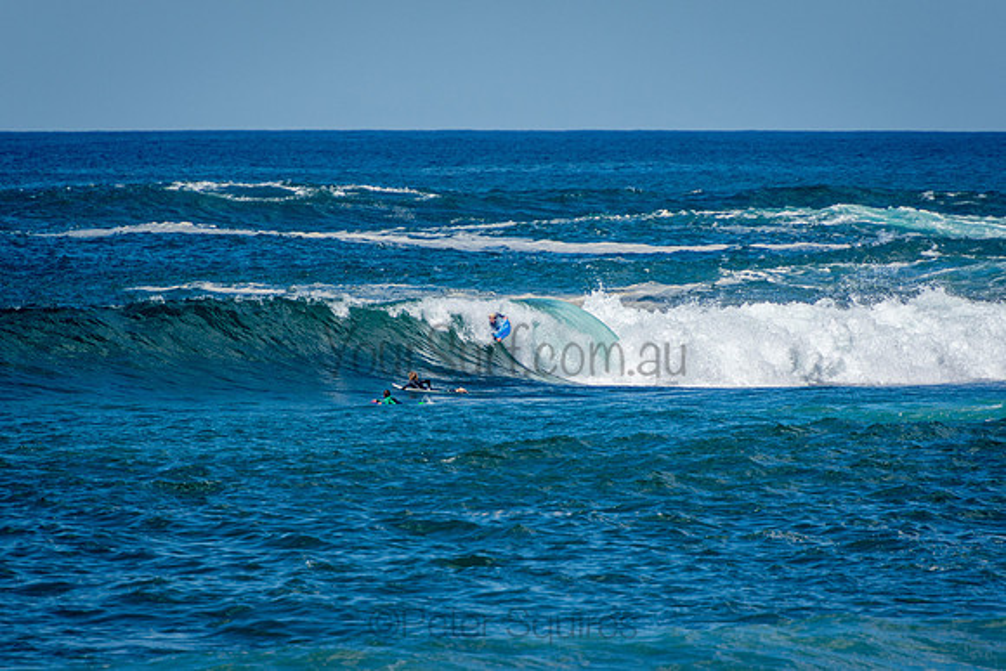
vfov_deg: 2.2
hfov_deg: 3.3
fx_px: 17379
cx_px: 503
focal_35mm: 622
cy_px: 336
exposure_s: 1/2000
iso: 360
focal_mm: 400
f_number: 5.6
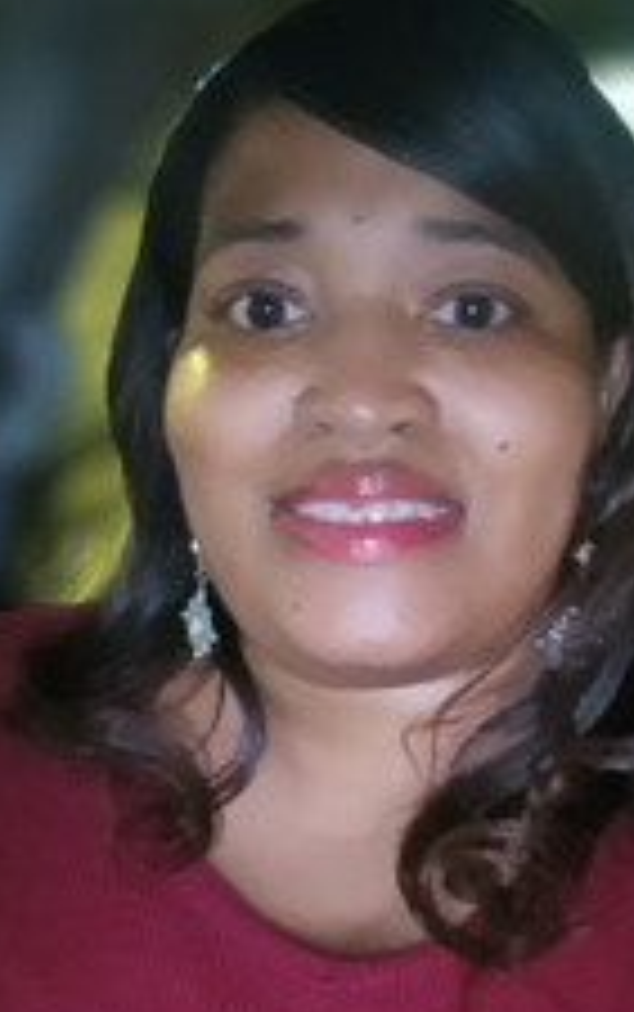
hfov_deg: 27.5
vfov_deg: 41.8
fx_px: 1297
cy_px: 715
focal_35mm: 47
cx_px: 346
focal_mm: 3.56
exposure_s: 1/16.7
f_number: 2
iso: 3200
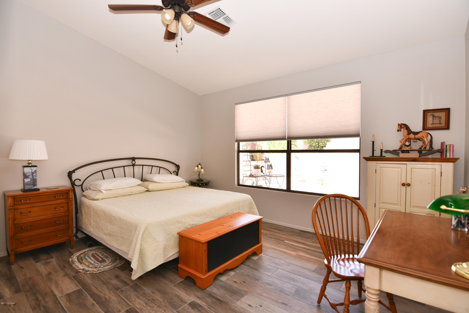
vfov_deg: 73.7
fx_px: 208
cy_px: 156
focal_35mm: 16
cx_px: 234
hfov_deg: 96.7
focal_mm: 11
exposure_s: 1/125
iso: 200
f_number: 5.6
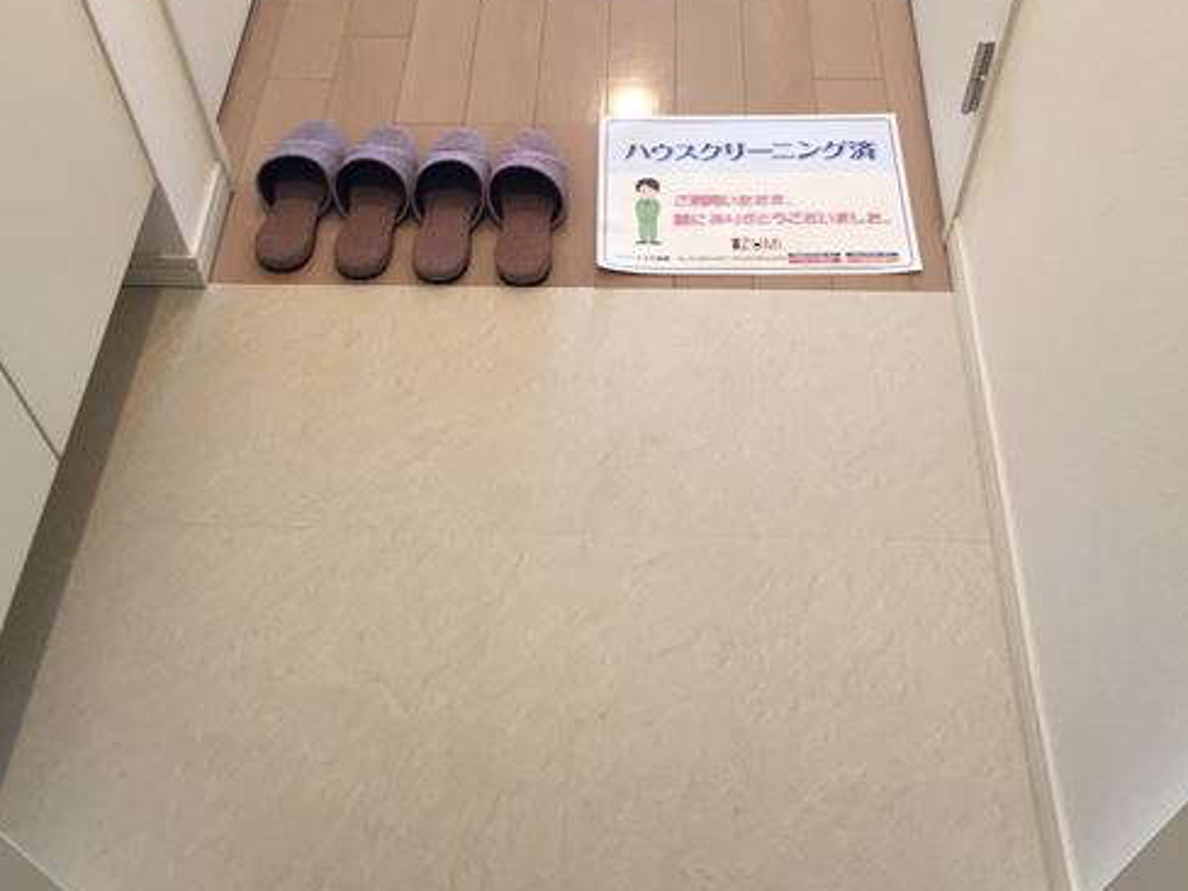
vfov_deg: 37.6
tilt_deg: -56.8
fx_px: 1304
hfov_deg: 49.0
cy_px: 353
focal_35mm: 38
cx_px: 594
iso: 100
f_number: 2.2
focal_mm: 4.15
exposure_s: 1/30
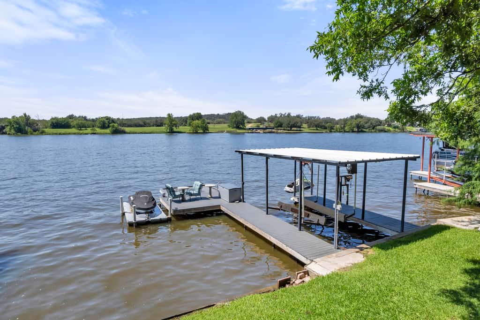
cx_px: 240
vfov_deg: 57.2
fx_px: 293
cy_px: 160
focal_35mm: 22
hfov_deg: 78.6
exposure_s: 1/2000
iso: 100
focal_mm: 8.38
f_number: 2.8
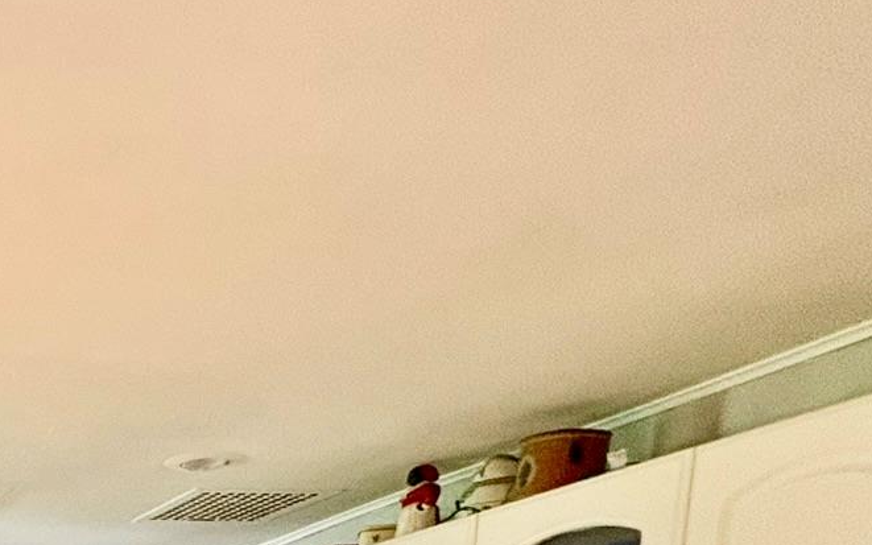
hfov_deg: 30.1
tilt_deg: -4.6
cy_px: 849
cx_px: -365
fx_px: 1093
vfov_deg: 22.3
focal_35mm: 46
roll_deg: -3.0
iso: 320
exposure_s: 1/60
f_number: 2.2
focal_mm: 2.22
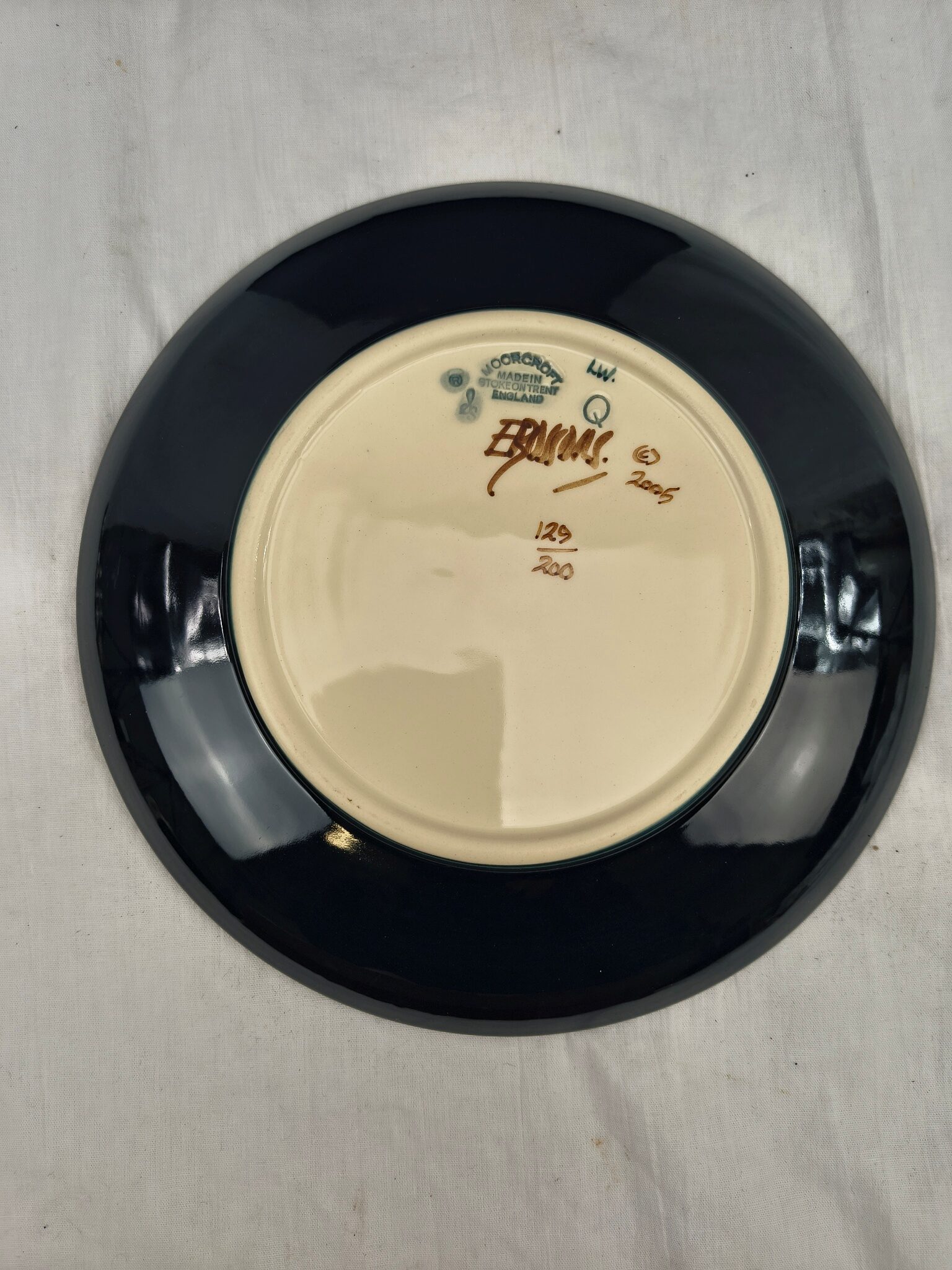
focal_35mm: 24
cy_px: 635
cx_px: 476
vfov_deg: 71.6
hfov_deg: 56.8
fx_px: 880
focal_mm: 5.56
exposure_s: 1/121
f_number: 1.8
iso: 100
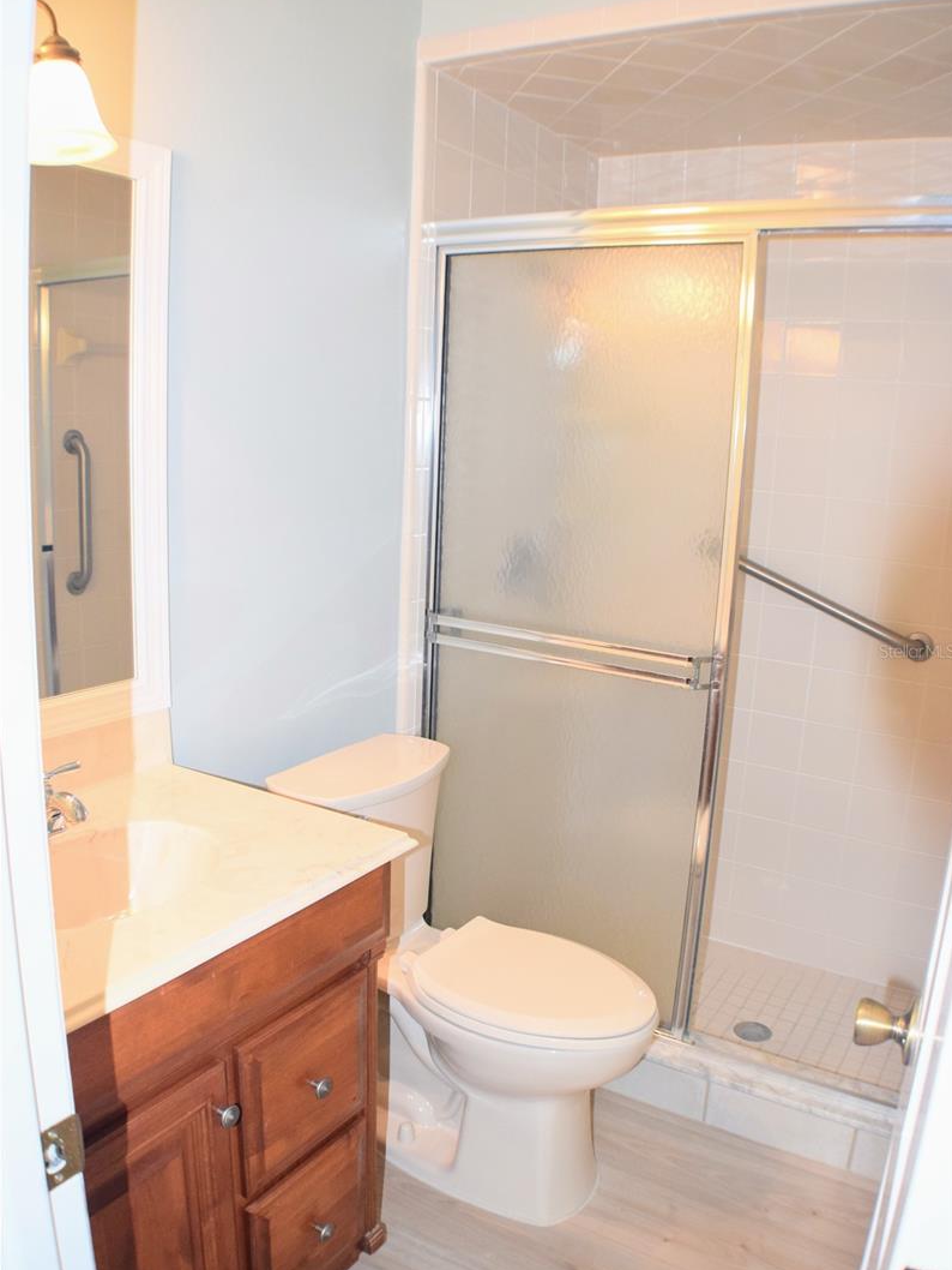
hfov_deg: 39.7
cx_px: 479
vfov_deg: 51.3
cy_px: 651
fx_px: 1320
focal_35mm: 36
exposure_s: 1/80
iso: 800
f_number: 4.5
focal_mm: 22
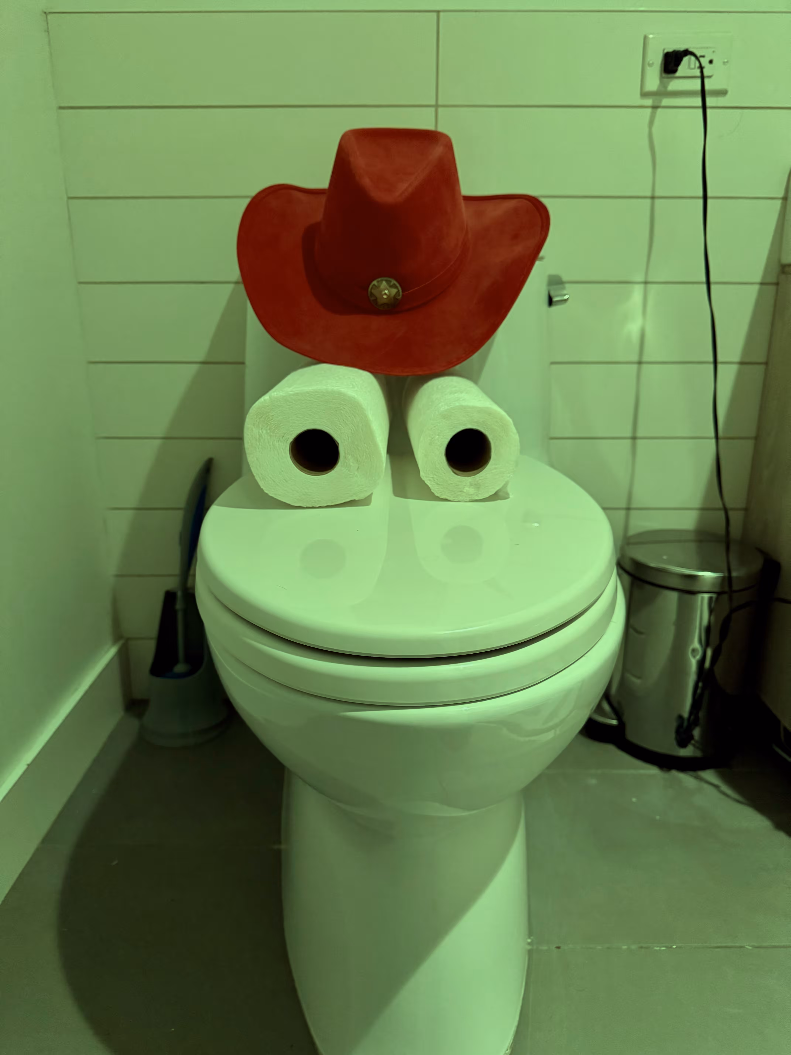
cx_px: 396
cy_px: 528
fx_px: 731
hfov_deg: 56.8
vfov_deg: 71.6
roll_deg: +0.6
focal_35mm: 24
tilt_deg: -16.7
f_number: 1.78
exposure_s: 1/60
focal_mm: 6.76
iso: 640
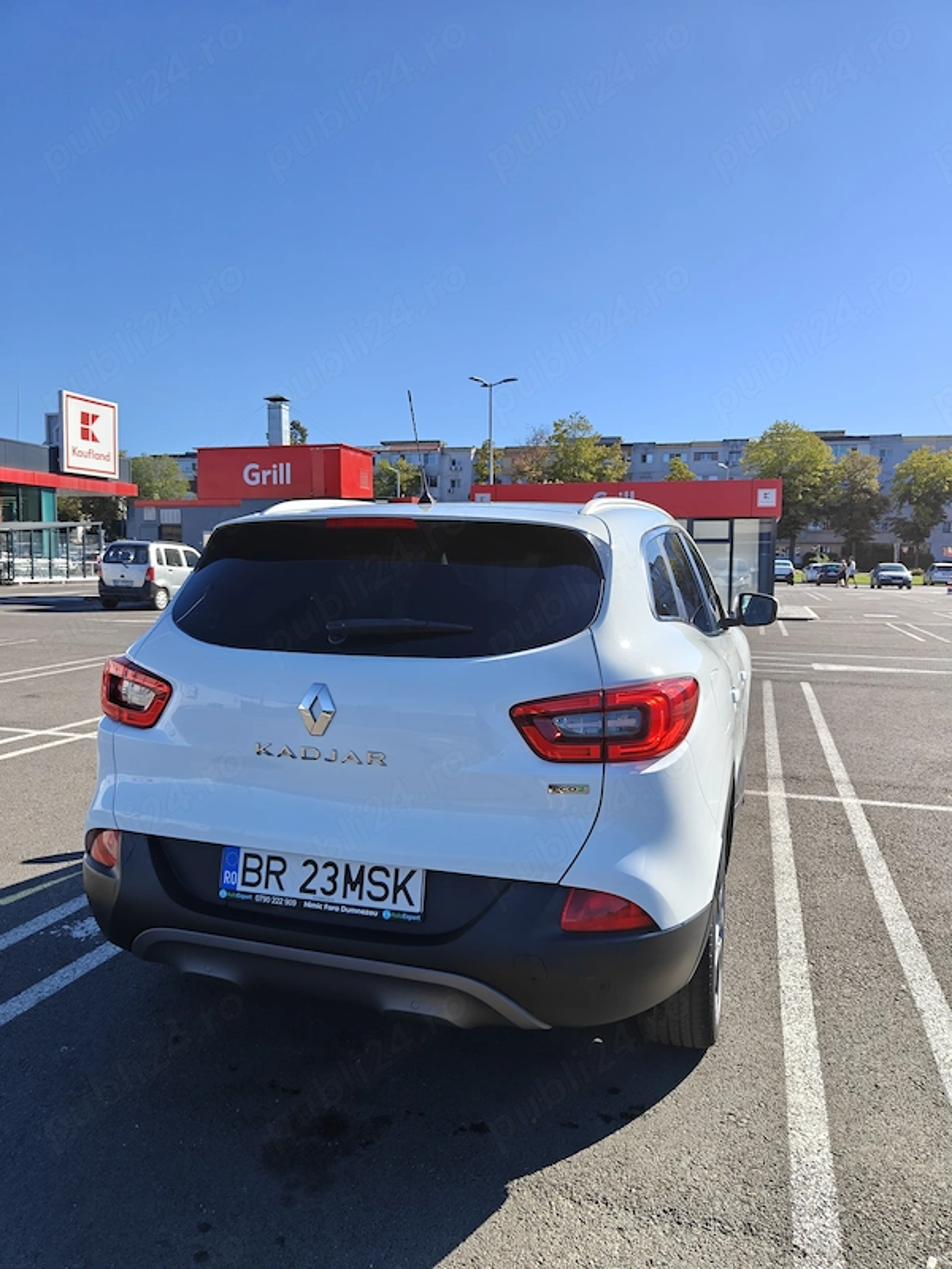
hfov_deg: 56.8
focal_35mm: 24
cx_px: 476
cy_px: 634
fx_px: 880
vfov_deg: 71.6
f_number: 1.8
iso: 80
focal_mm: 5.59
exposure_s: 1/2304
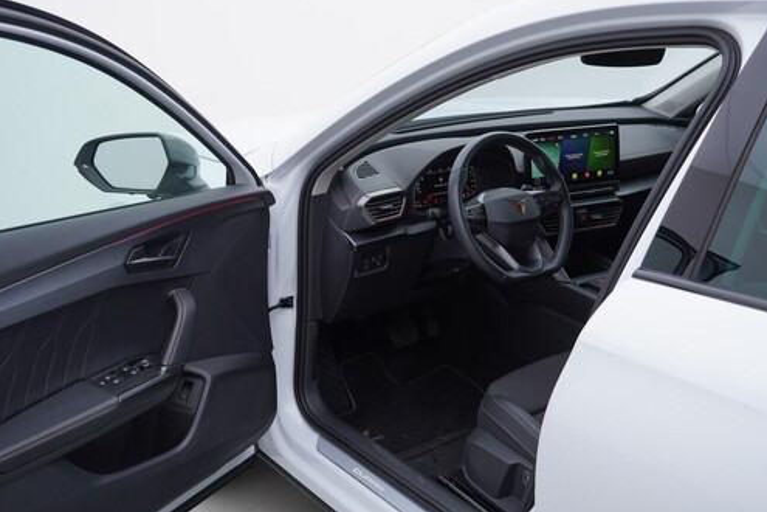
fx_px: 852
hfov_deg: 48.5
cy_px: 265
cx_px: 389
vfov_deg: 33.4
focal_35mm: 40
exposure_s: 1/60
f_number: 3.5
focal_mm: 24
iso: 125
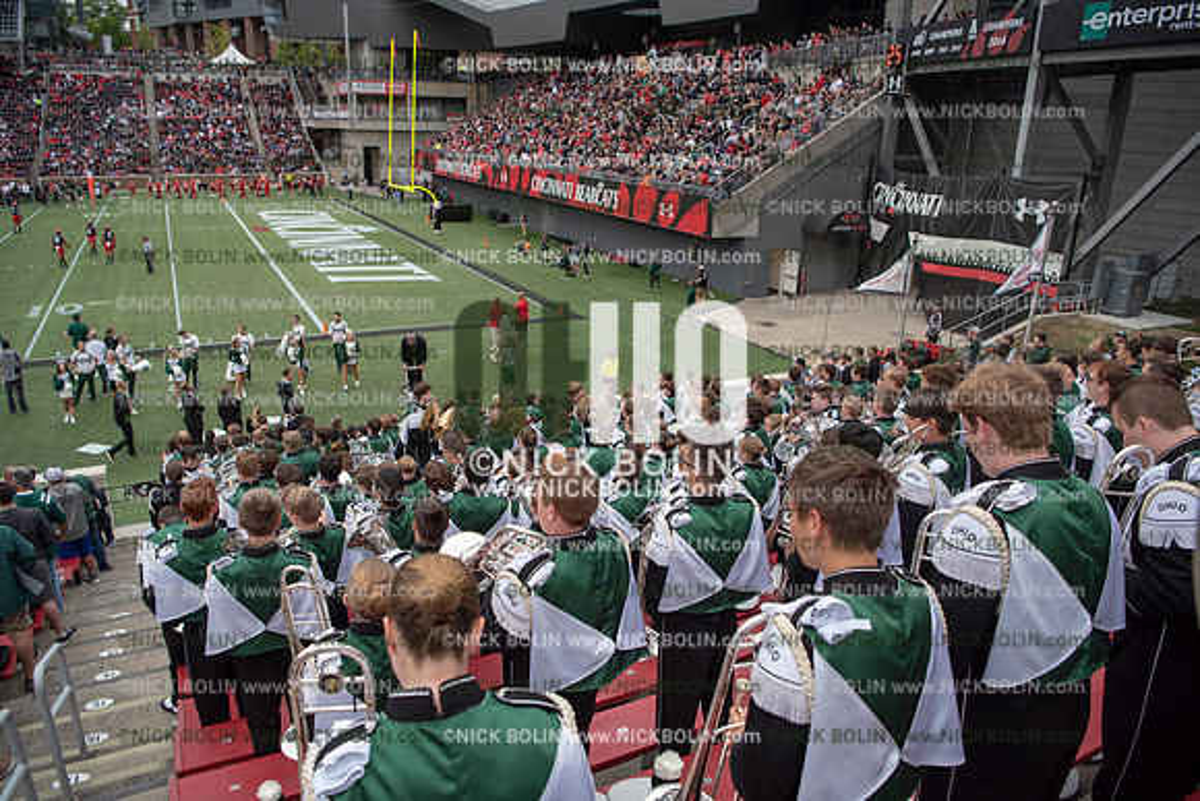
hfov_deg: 73.7
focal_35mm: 24
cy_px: 400
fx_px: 800
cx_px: 600
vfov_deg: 53.2
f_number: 3.5
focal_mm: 24
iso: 250
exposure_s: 1/1000
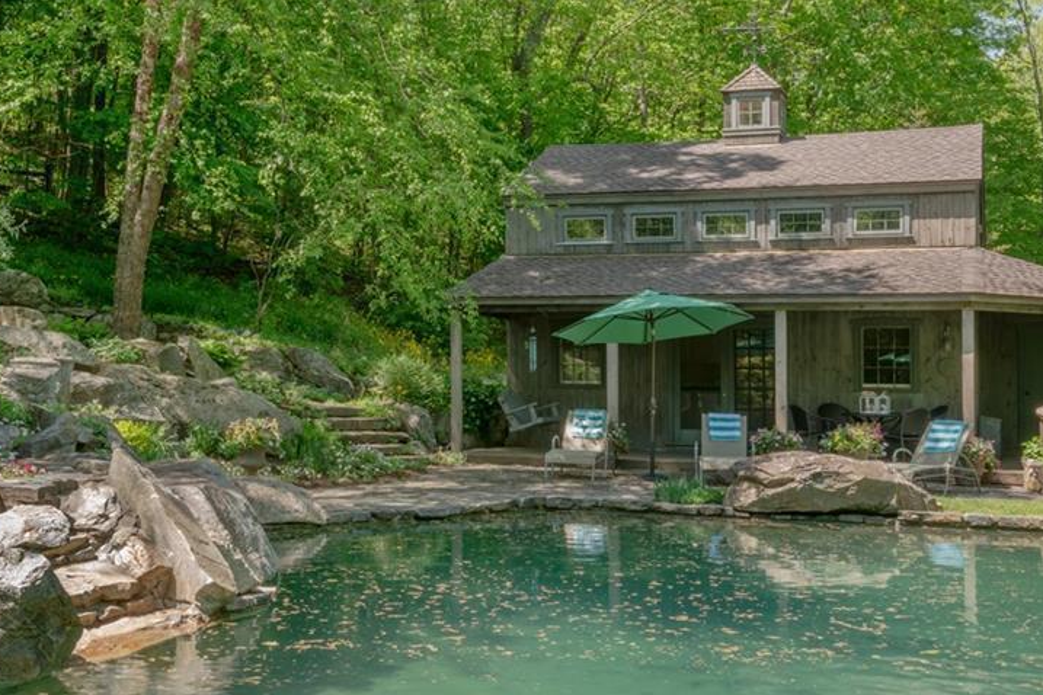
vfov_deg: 27.0
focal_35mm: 50
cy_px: 332
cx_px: 444
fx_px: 1448
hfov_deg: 39.5
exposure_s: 1/6
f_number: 11
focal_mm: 35
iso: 100
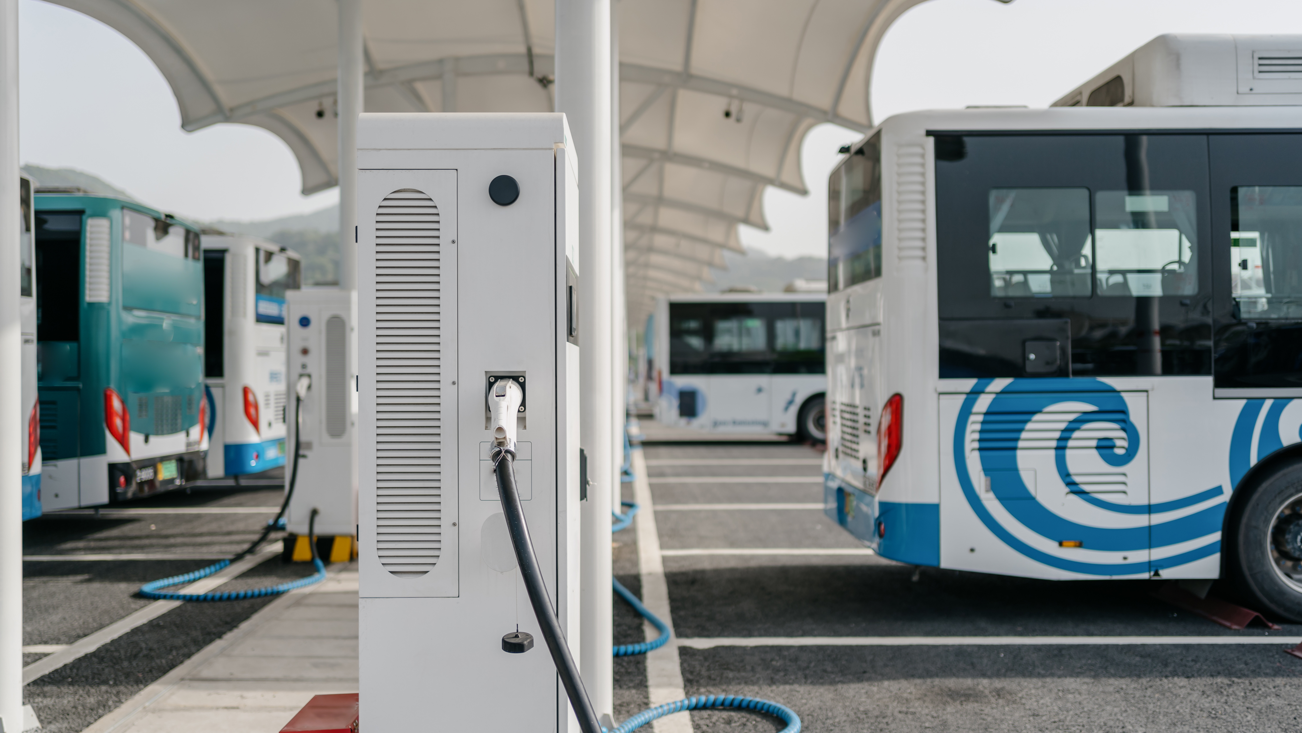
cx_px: 654
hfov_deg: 54.0
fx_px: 1277
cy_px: 365
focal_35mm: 37
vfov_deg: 32.0
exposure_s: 1/2000
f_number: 1.8
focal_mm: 35
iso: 50
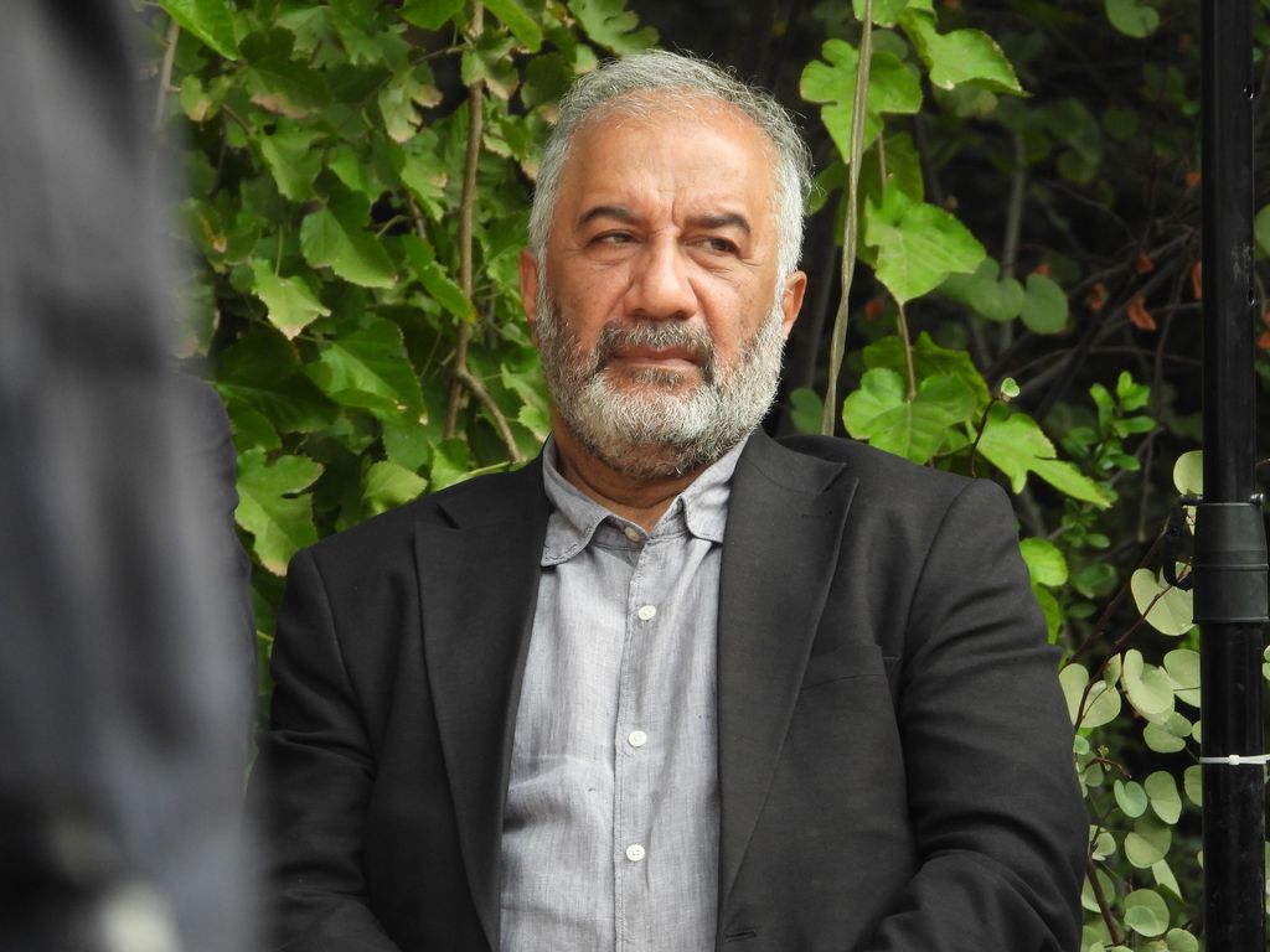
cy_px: 476
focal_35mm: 500
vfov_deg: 3.0
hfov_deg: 4.0
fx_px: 18344
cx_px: 635
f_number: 5
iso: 400
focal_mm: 89.9
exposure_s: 1/250
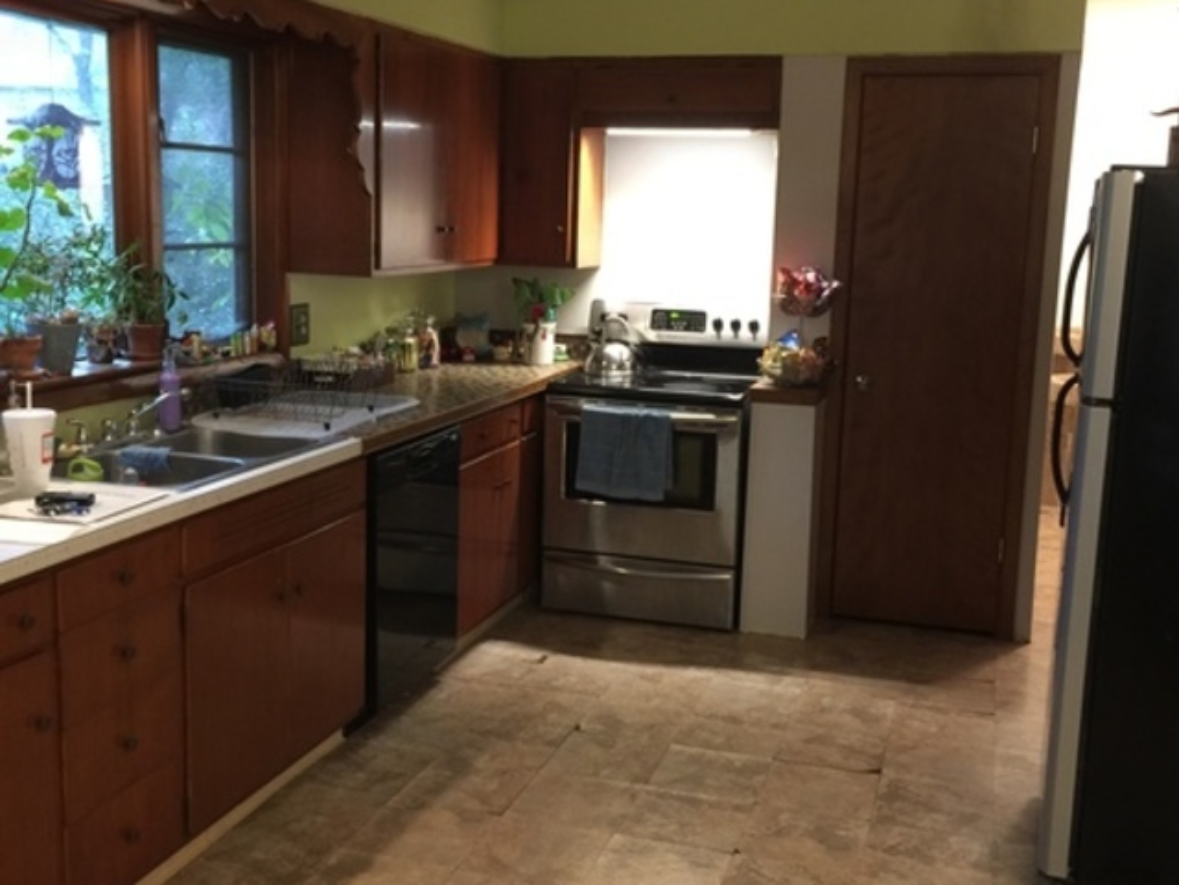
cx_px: 590
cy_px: 442
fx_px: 988
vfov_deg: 48.2
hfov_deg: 61.7
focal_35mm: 29
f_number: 2.2
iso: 80
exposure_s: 1/4
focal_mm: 4.15
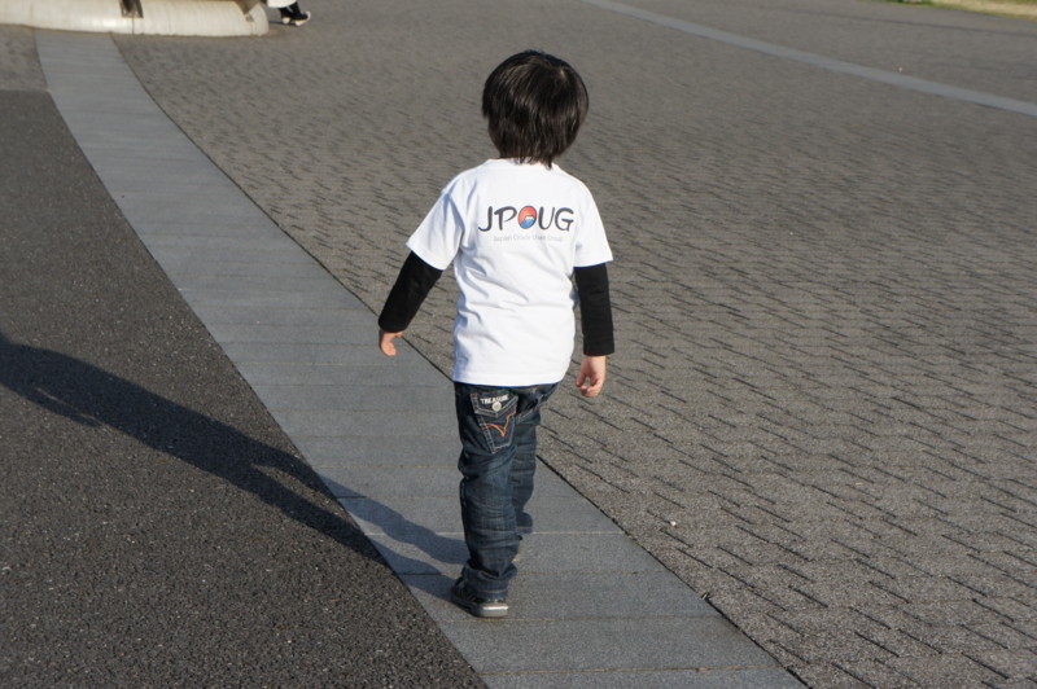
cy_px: 344
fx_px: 2374
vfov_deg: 16.5
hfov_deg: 24.6
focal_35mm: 82
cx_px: 518
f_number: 9
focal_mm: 55
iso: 200
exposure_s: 1/320
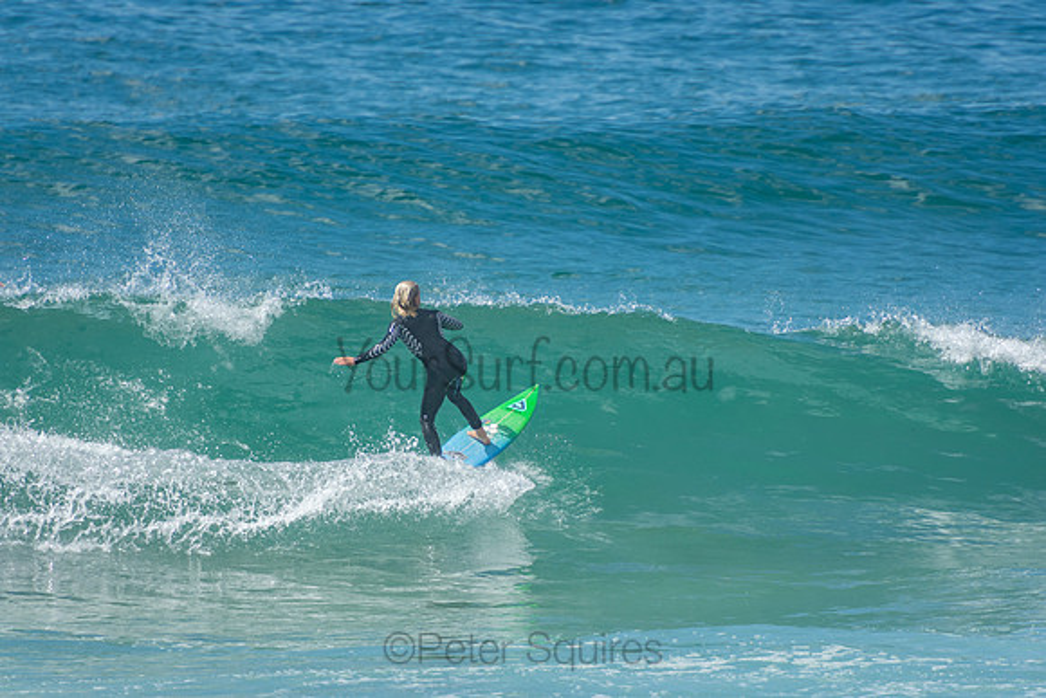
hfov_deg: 3.4
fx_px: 17437
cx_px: 523
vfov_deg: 2.3
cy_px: 349
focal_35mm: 600
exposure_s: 1/1250
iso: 200
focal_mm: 400
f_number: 5.6
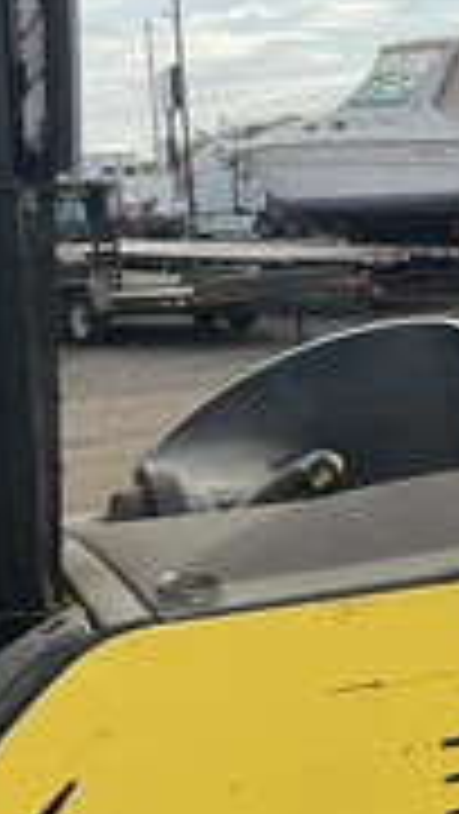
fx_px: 1512
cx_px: 266
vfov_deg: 29.4
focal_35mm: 70
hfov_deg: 17.2
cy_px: 153
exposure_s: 1/883
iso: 25
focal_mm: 3
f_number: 1.8
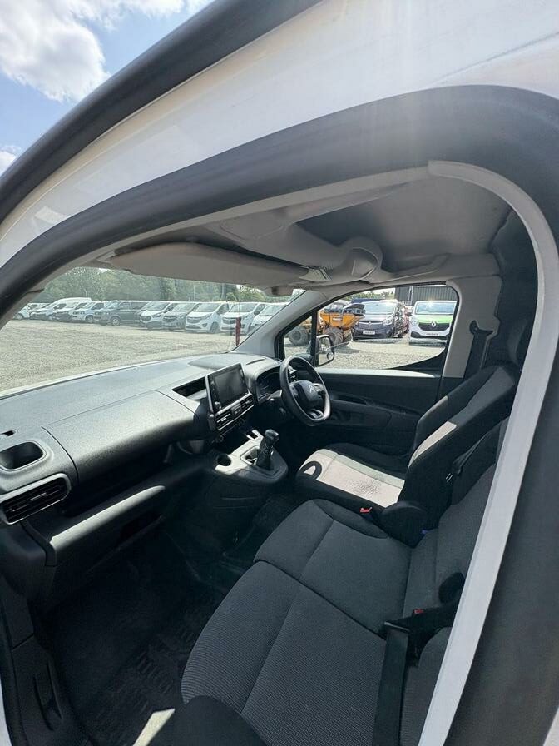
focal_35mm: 14
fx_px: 301
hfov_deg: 85.7
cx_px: 280
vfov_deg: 102.1
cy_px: 373
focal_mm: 2.22
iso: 40
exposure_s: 1/565
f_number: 2.2
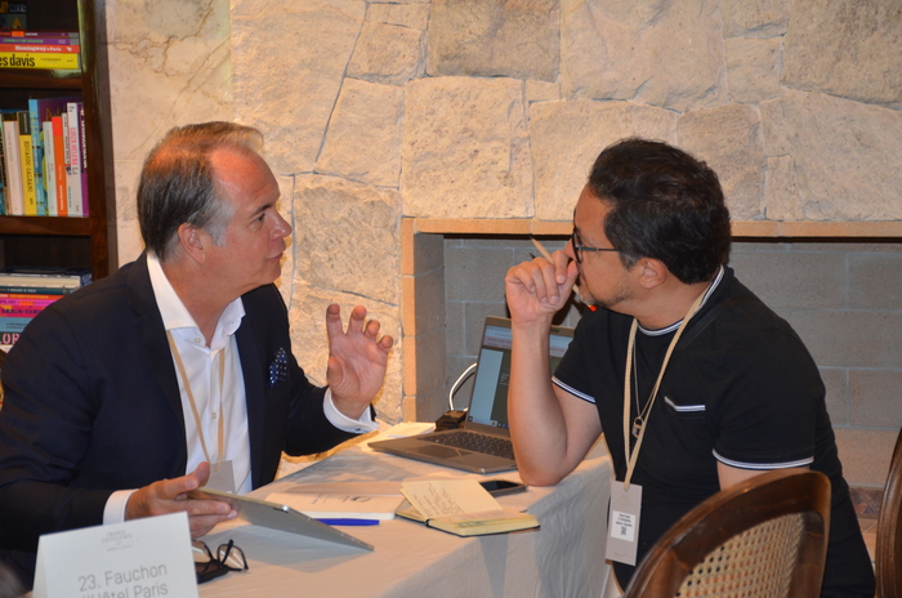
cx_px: 451
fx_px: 2626
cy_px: 299
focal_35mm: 105
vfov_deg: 13.0
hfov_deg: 19.5
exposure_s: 1/60
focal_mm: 70
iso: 800
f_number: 5
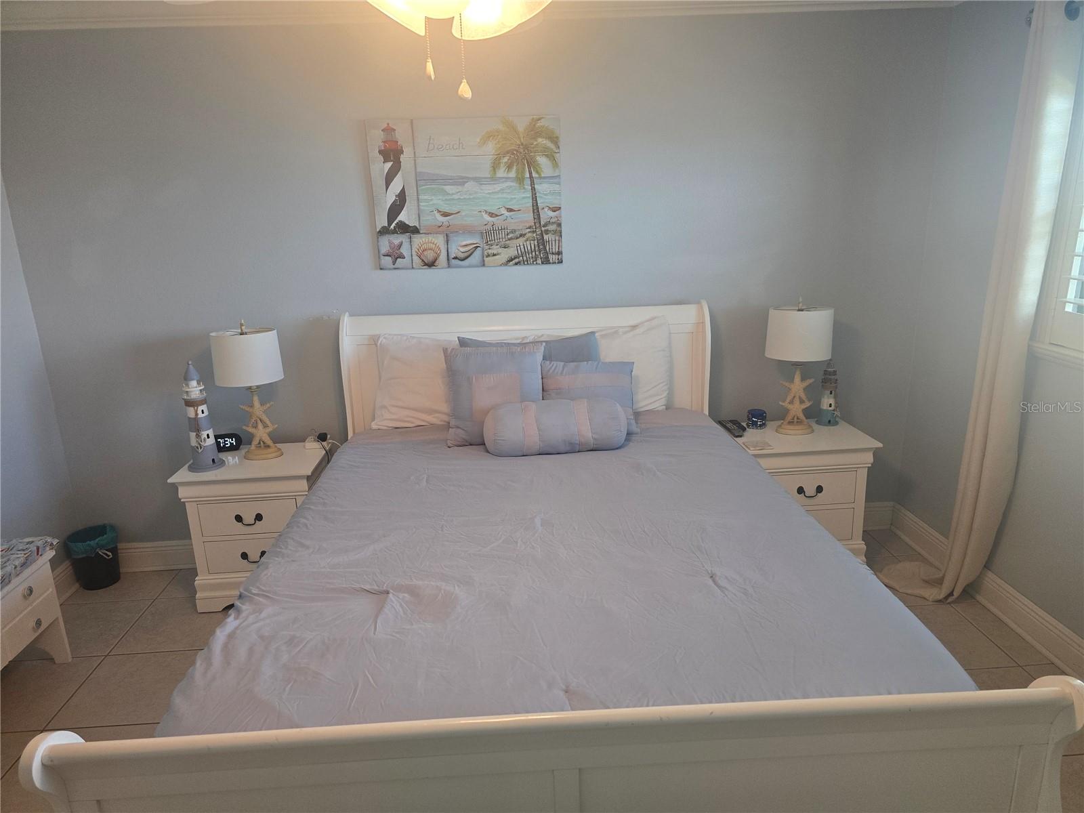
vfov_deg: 58.9
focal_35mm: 23
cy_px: 406
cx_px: 542
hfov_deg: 73.9
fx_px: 720
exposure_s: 1/120
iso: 250
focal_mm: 6.3
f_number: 1.7
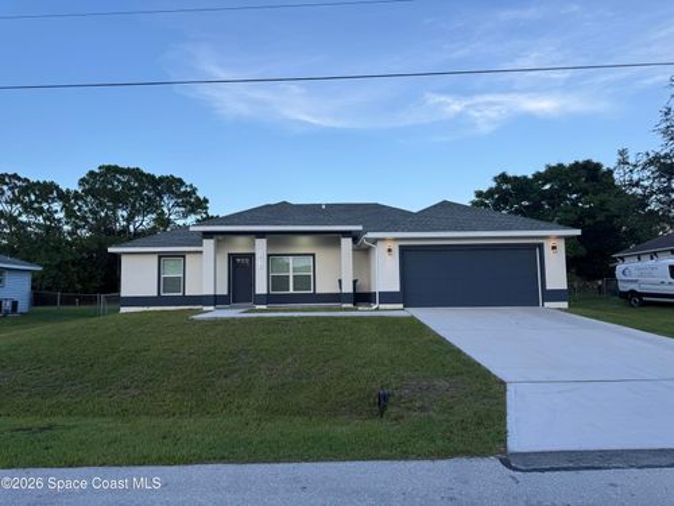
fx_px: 467
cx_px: 337
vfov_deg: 56.8
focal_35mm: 24
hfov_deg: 71.6
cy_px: 253
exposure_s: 1/665
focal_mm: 6.76
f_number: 1.78
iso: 80
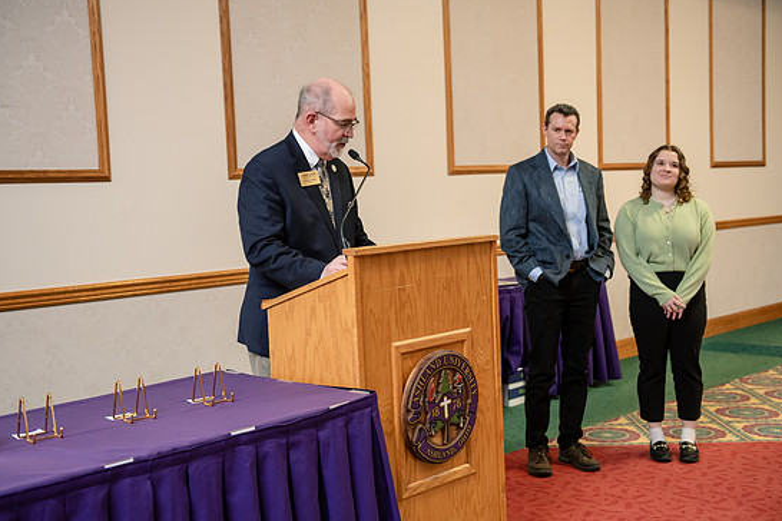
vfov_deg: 26.5
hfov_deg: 38.9
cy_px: 260
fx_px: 1108
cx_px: 390
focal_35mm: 51
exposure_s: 1/125
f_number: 3.2
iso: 1000
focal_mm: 48
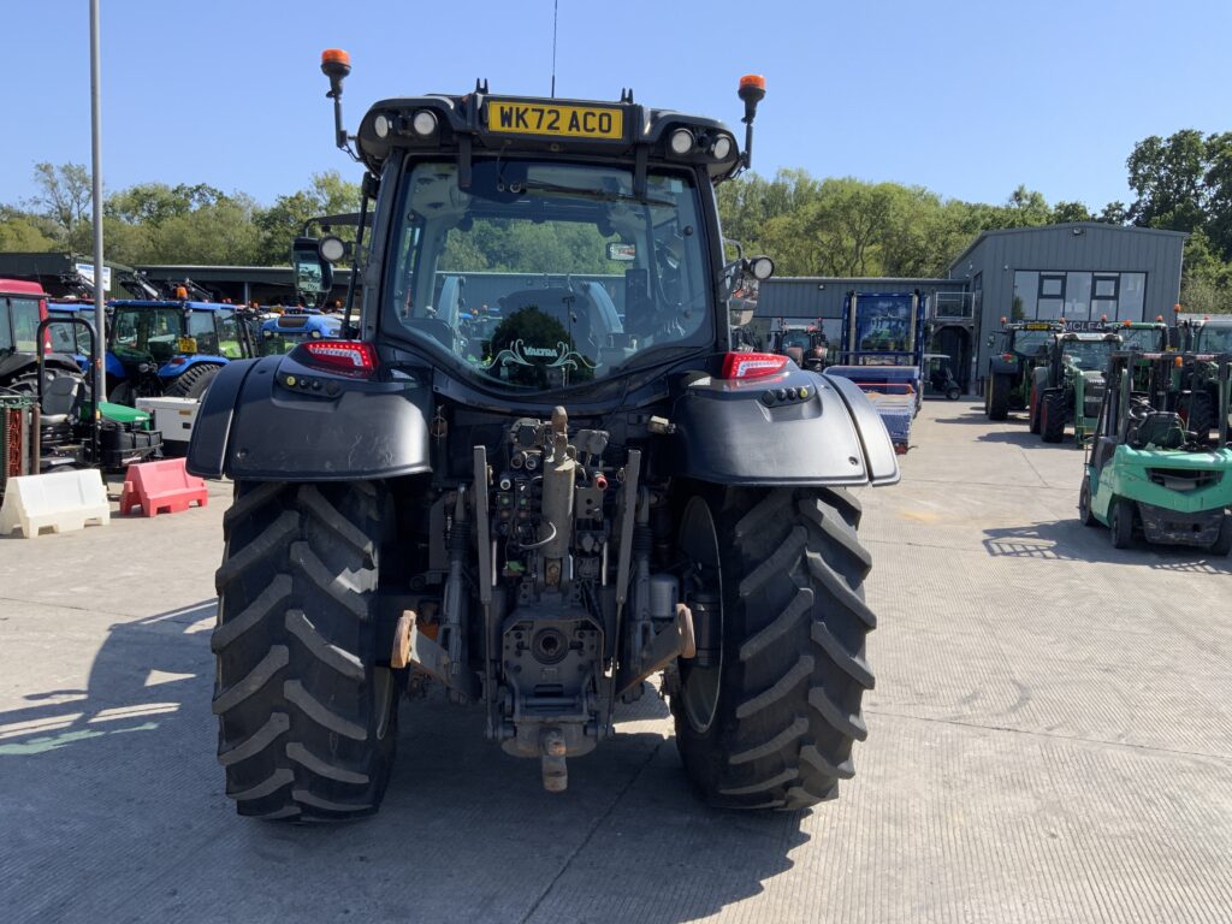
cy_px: 462
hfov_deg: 61.7
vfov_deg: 48.2
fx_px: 1032
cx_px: 616
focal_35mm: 29
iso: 16
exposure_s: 1/1168
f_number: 1.8
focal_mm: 3
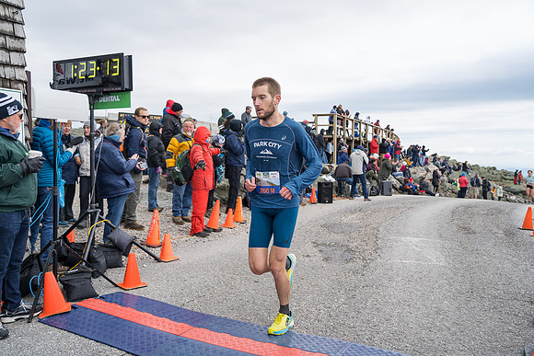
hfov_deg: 65.5
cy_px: 178
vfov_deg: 46.4
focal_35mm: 28
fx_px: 415
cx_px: 267
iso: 250
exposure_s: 1/1000
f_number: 4
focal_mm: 28
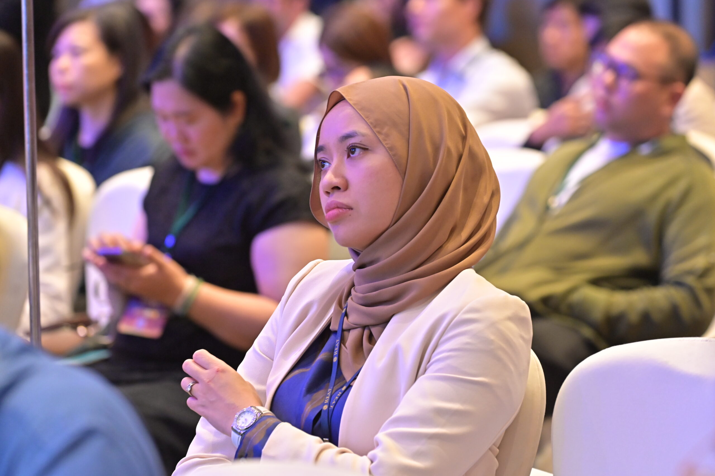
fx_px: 3971
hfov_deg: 10.3
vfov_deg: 6.9
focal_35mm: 200
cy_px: 238
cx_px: 358
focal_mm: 200
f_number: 5.6
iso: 5000
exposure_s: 1/80
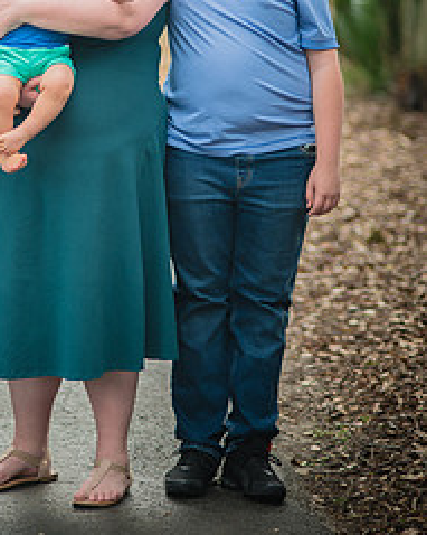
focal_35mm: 150
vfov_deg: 12.8
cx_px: 95
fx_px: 2371
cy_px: 56
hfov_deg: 10.3
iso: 160
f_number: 2
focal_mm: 85
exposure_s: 1/250
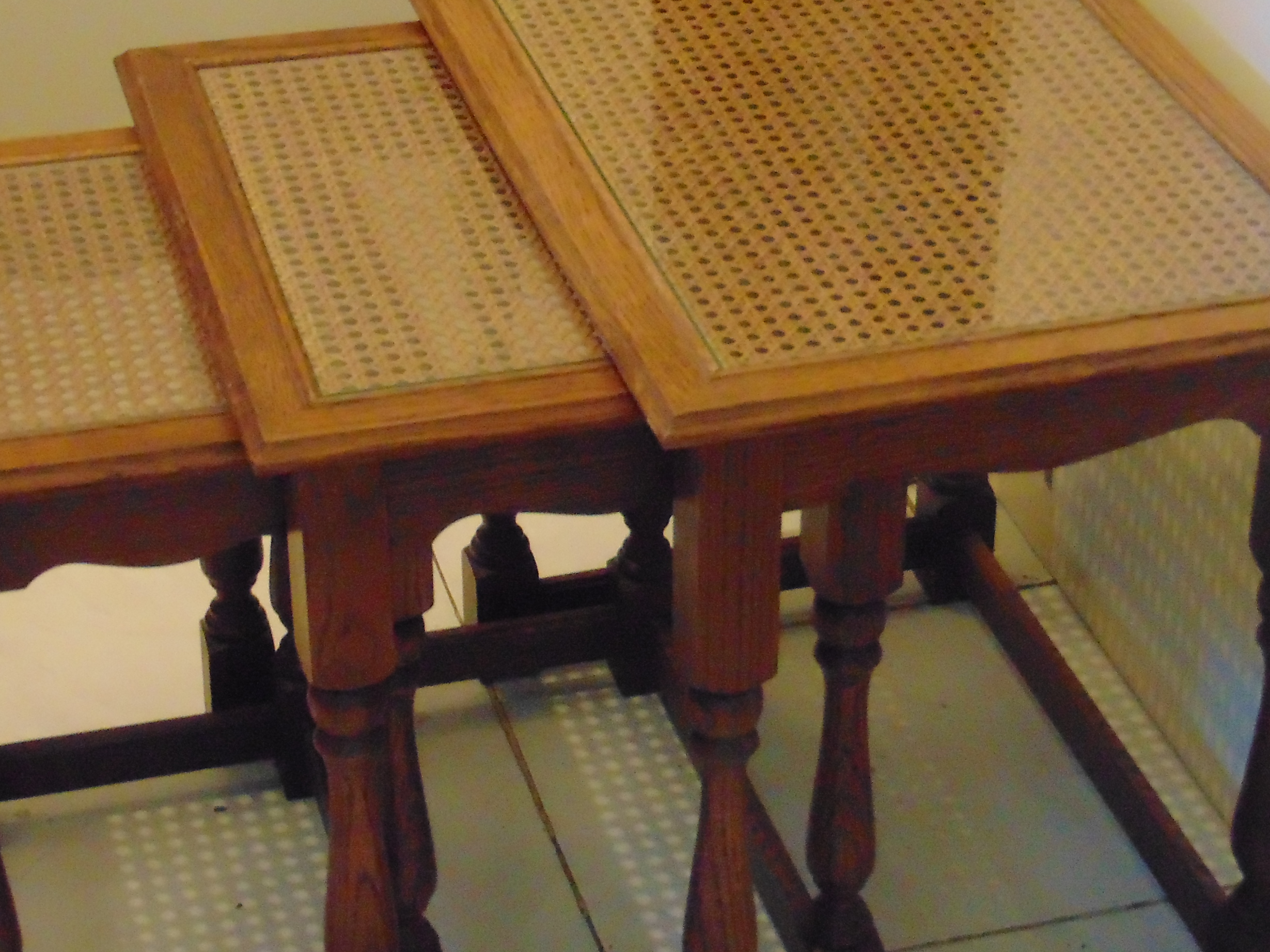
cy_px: 526
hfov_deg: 22.0
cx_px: 731
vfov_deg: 16.6
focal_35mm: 89
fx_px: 3265
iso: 800
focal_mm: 10.8
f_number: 3.6
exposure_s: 1/20
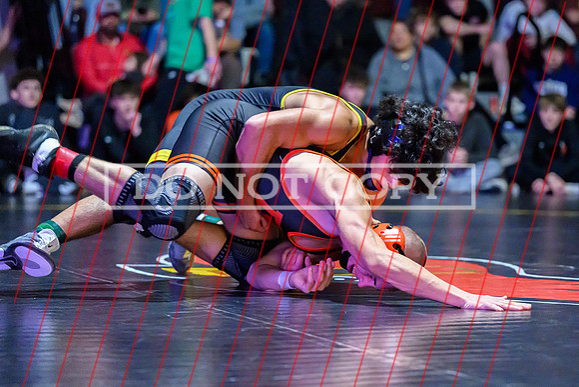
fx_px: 2254
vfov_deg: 9.8
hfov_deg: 14.6
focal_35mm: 140
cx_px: 282
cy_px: 187
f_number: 2.8
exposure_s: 1/500
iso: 16000
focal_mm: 110
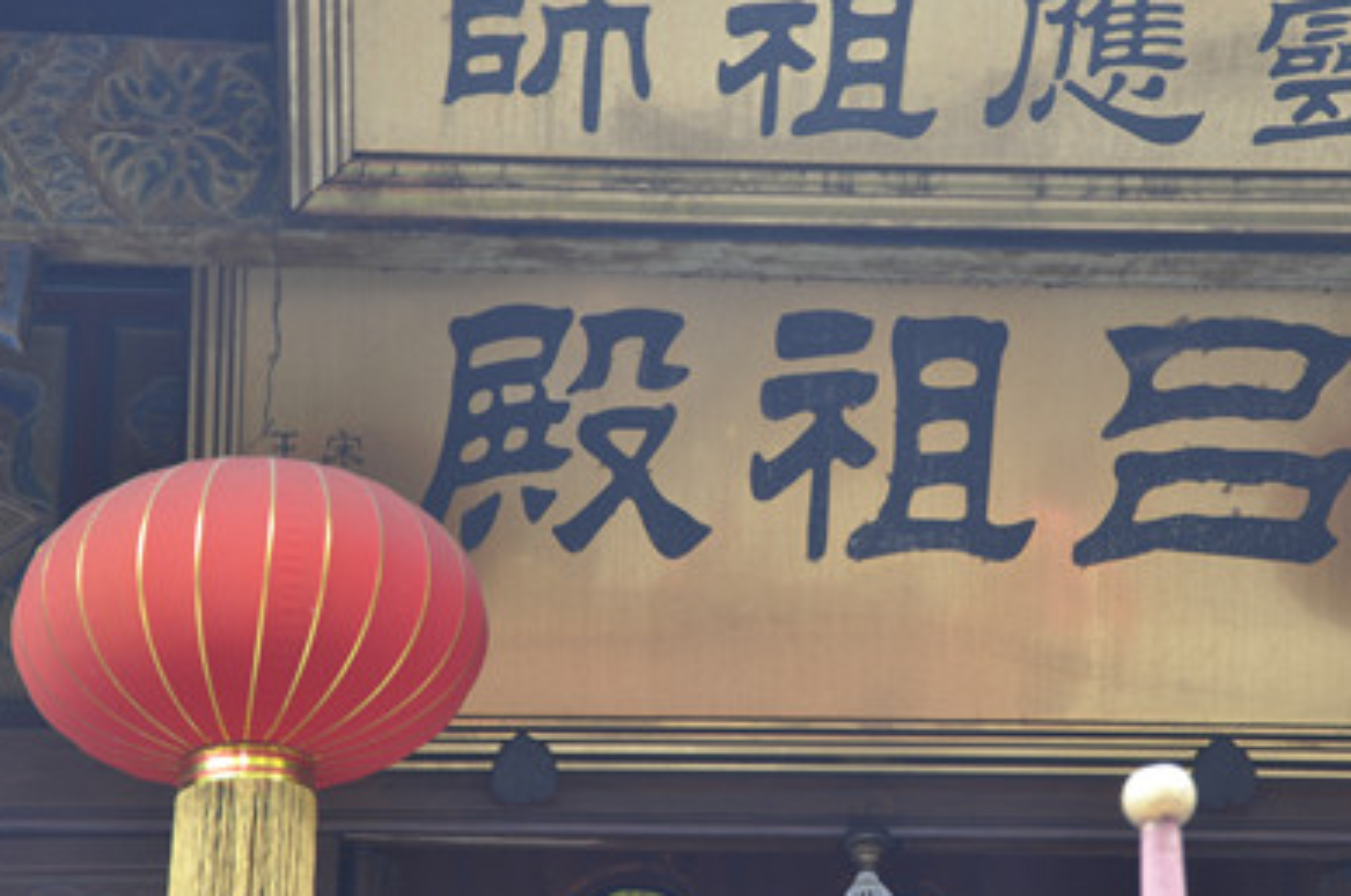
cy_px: 408
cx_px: 875
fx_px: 4608
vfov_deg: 11.1
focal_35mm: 123
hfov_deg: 16.6
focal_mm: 58
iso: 200
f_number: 5
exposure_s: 1/13
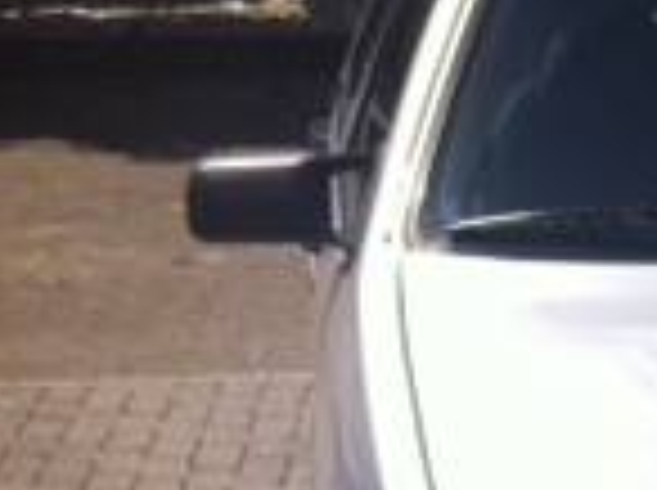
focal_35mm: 153
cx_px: 1323
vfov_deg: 9.5
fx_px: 2899
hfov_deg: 11.6
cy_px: 634
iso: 80
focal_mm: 3.85
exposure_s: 1/1371
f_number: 2.8
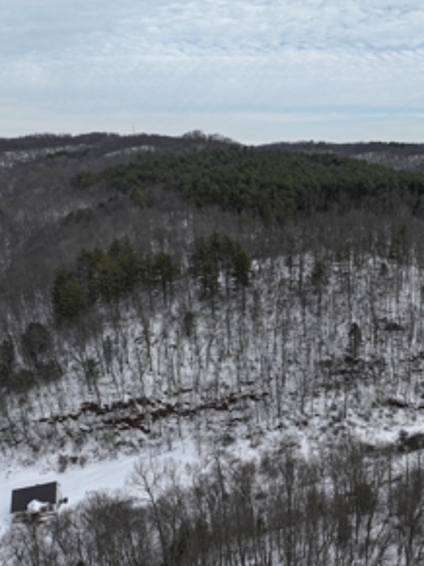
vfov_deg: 55.4
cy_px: 276
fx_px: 539
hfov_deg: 39.6
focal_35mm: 33
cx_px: 387
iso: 100
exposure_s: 1/1250
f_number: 2.8
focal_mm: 12.29
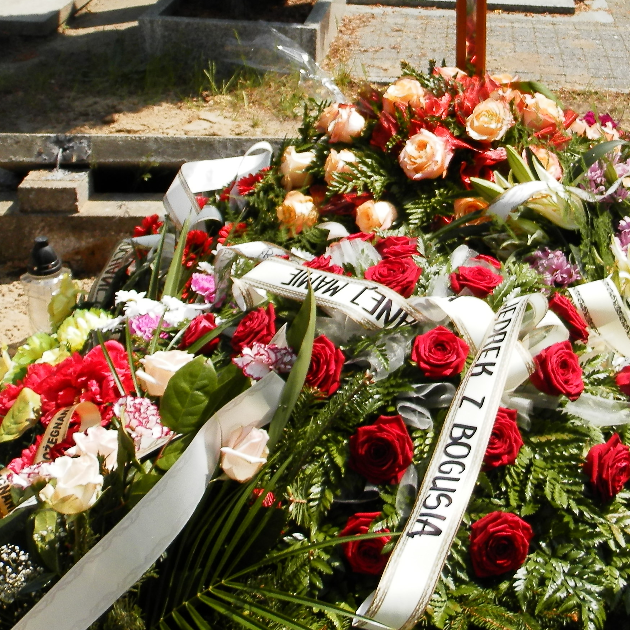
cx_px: 448
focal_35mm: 58
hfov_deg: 29.2
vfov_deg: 29.0
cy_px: 144
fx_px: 1194
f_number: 8.7
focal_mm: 4.5
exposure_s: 1/125
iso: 80
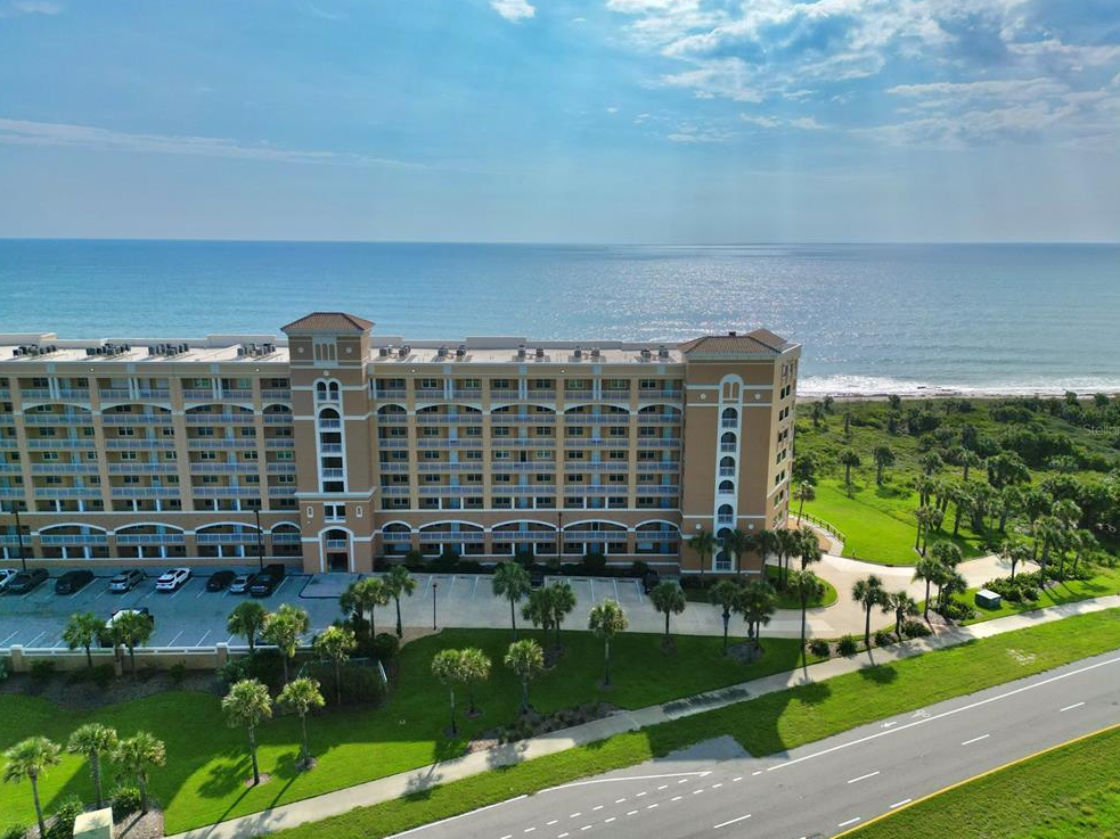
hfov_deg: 69.4
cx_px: 569
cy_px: 429
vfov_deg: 54.9
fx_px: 809
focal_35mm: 25
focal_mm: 6.72
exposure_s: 1/8000
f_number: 1.7
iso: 110
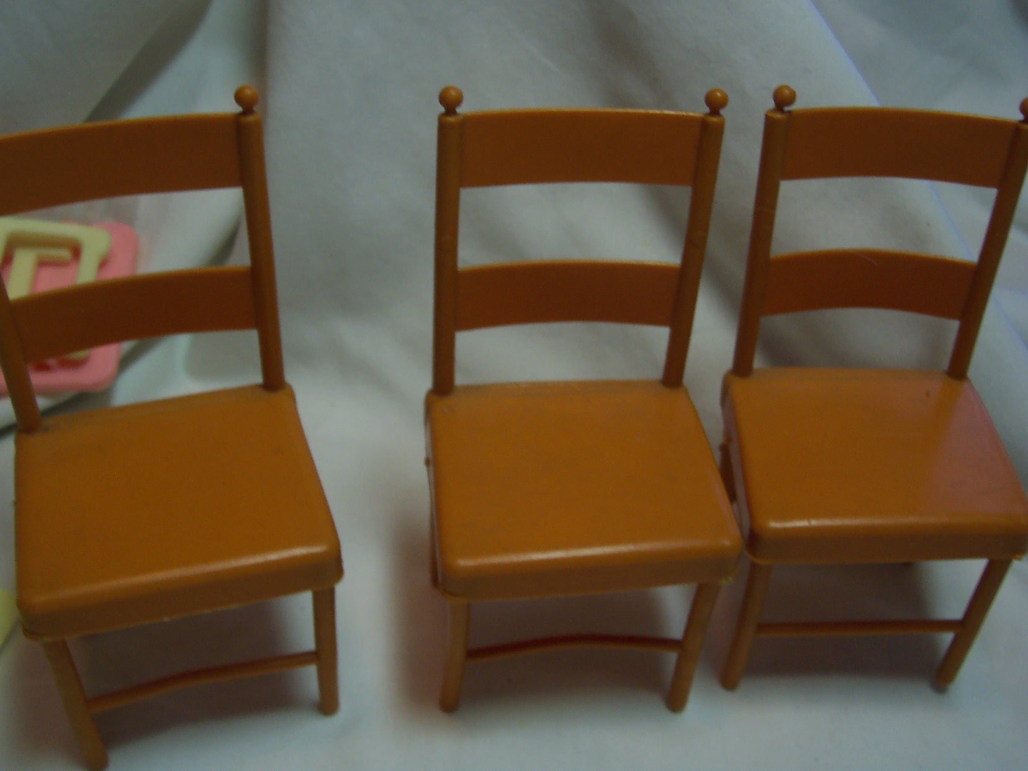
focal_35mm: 37
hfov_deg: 50.1
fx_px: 1099
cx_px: 514
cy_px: 386
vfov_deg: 38.7
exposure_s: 1/45
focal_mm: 5.6
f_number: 2.8
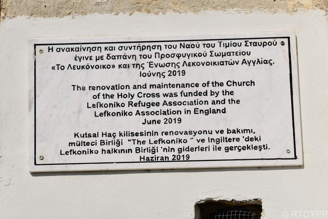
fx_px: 761
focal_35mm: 84
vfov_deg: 16.4
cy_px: 109
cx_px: 164
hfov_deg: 24.3
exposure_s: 1/500
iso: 100
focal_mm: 55
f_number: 11
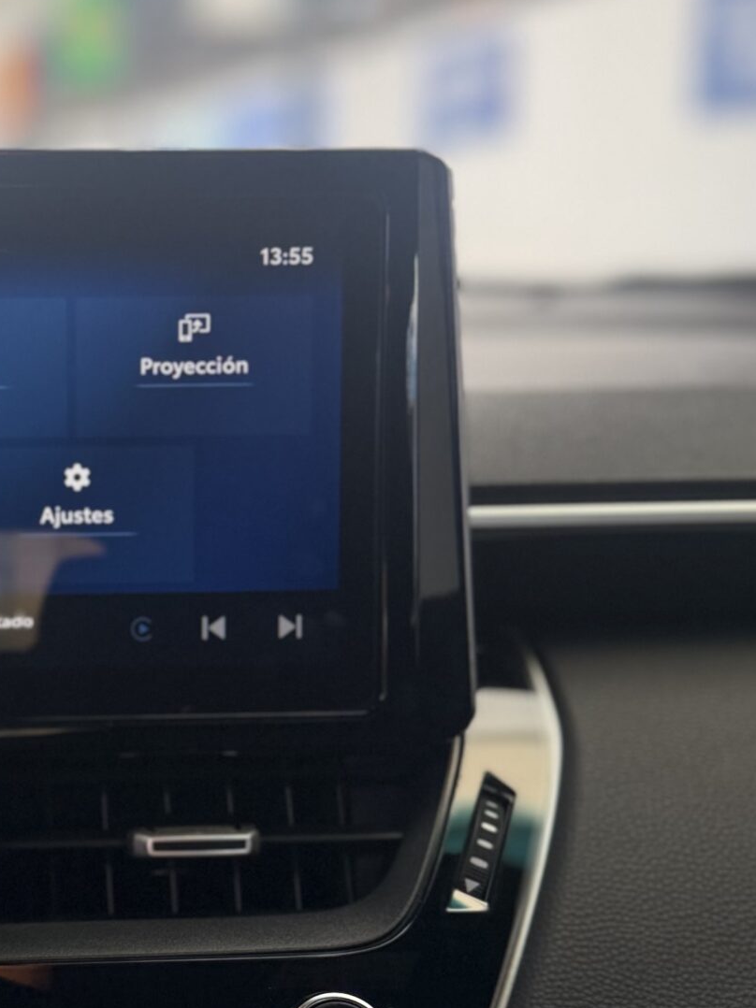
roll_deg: +0.1
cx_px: -58
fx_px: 1660
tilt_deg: -14.4
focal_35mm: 57
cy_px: 645
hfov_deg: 24.1
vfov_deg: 33.6
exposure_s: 1/351
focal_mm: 6.76
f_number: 1.78
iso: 80
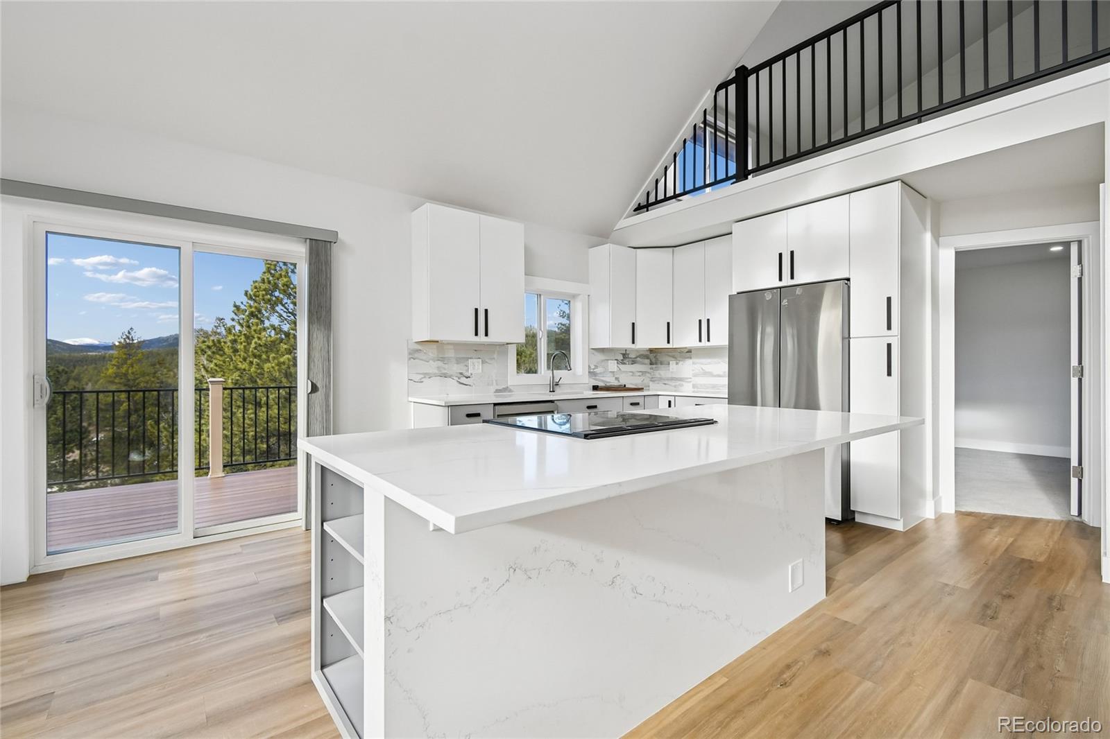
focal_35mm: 15
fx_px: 462
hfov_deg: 100.4
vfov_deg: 77.3
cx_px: 555
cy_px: 370
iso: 200
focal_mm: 10
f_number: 6.3
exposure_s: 1/125
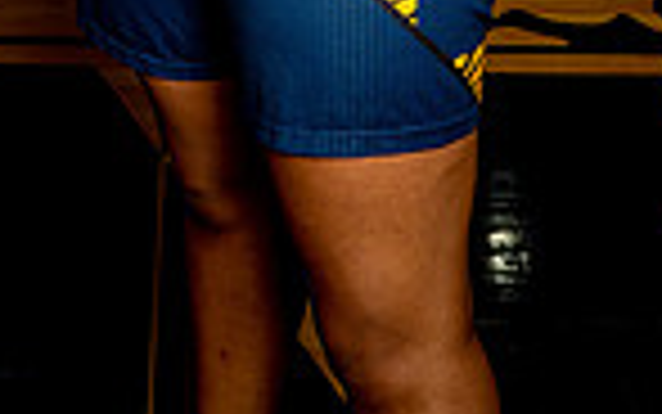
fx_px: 1967
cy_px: -518
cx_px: 284
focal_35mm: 109
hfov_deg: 19.1
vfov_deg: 10.6
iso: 64
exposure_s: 1/250
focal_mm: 35
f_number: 6.3
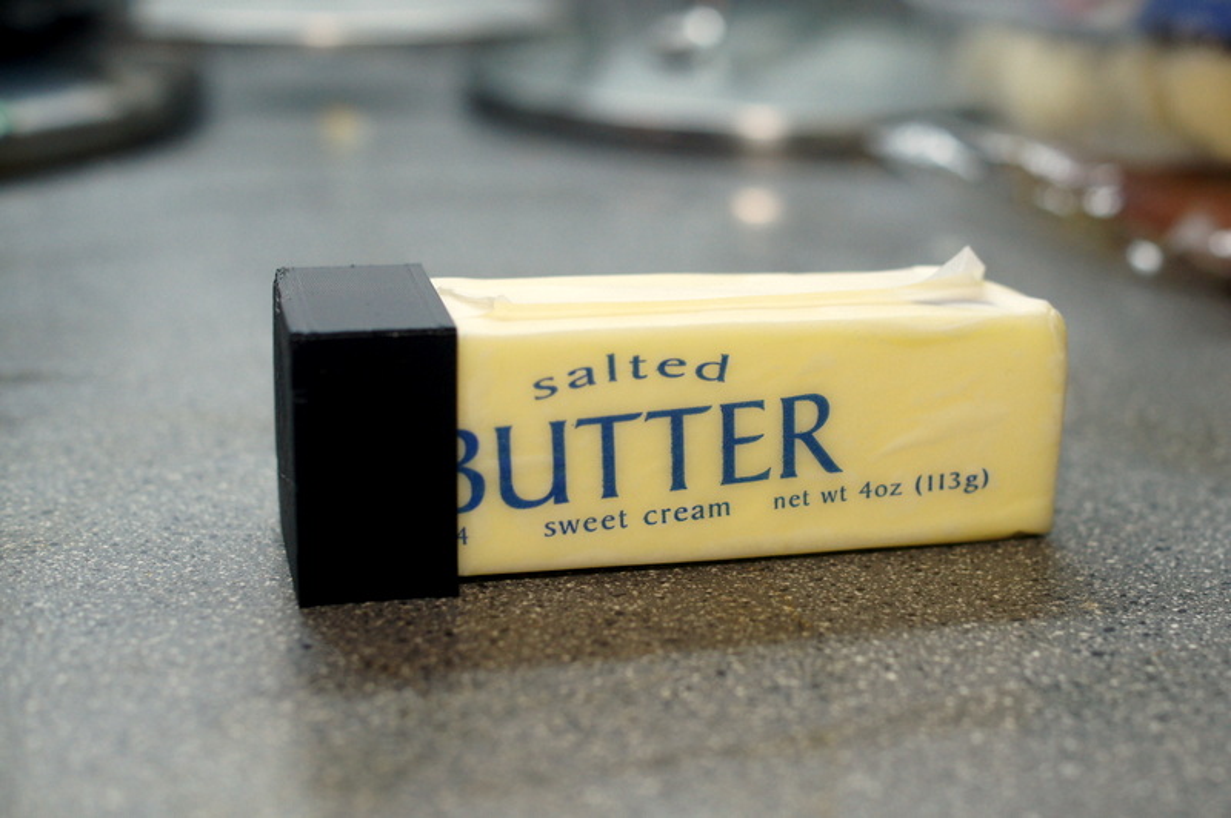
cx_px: 616
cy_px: 409
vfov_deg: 25.7
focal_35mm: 52
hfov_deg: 37.9
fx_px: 1794
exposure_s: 1/60
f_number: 4
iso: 640
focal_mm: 35
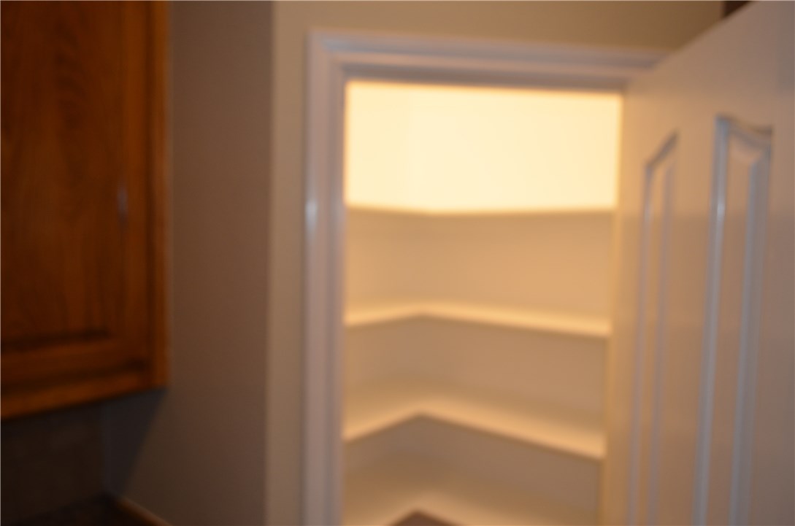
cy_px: 263
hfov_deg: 67.5
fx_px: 595
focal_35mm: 27
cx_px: 398
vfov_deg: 47.7
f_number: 3.5
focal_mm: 18
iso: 400
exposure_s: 1/100
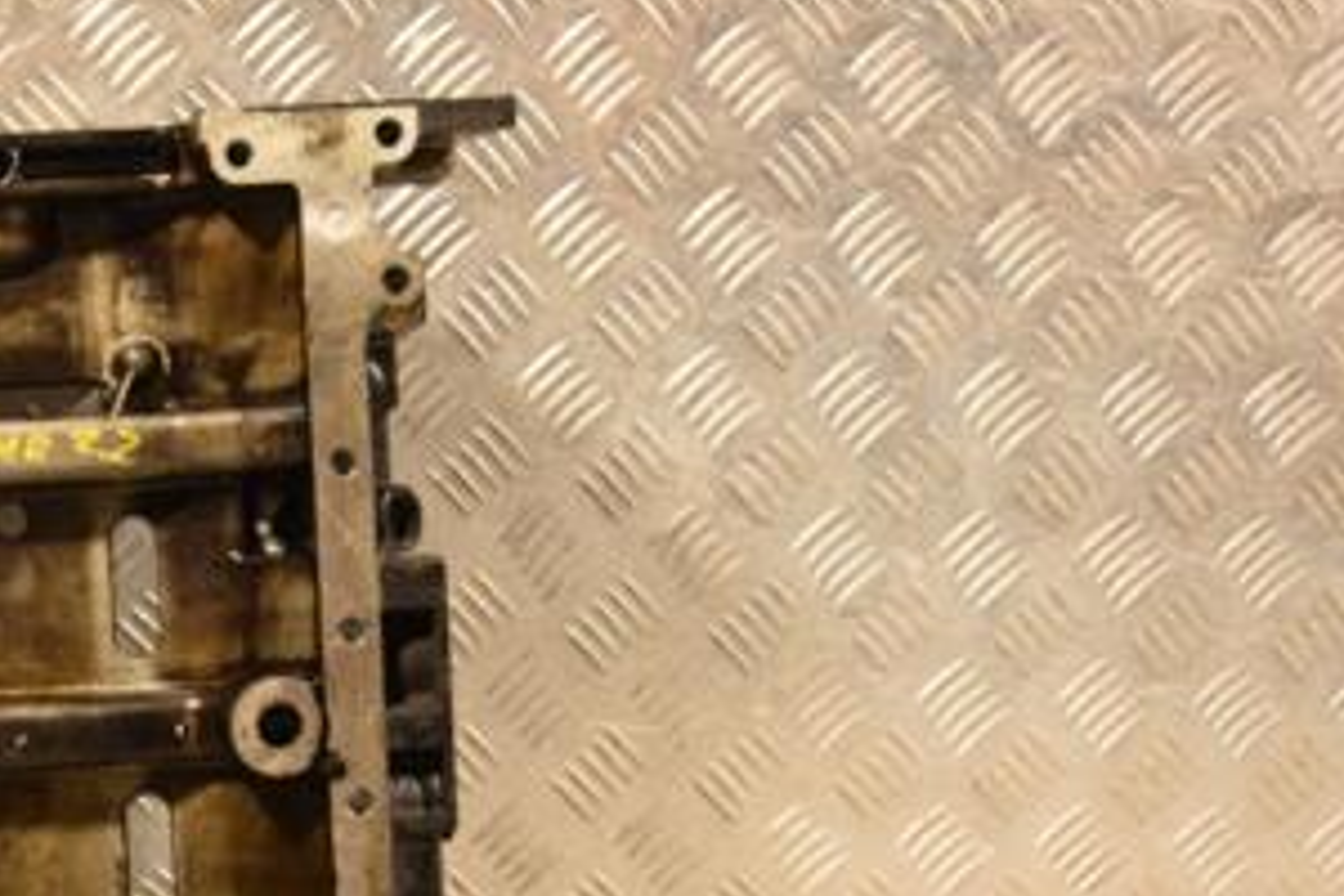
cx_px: 116
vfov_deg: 16.1
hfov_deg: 23.5
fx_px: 3136
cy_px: 726
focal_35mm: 84
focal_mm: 28
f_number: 5.6
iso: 800
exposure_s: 1/125
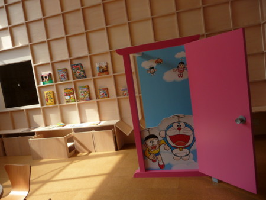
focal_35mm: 28
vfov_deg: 49.8
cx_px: 133
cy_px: 100
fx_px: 215
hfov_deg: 63.4
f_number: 3.3
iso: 100
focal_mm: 4.7
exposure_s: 1/125
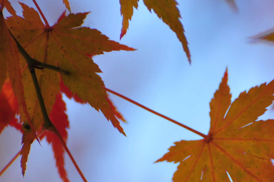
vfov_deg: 1.7
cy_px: 224
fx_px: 6138
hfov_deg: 2.6
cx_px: 247
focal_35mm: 807
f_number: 5.6
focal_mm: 300
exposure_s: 1/100
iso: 200
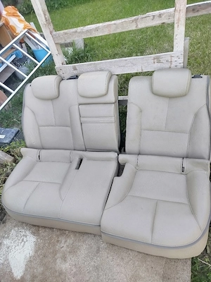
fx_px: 195
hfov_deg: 56.8
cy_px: 141
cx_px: 106
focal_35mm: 24
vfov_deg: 71.6
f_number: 1.7
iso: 80
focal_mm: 5.31
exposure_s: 1/50
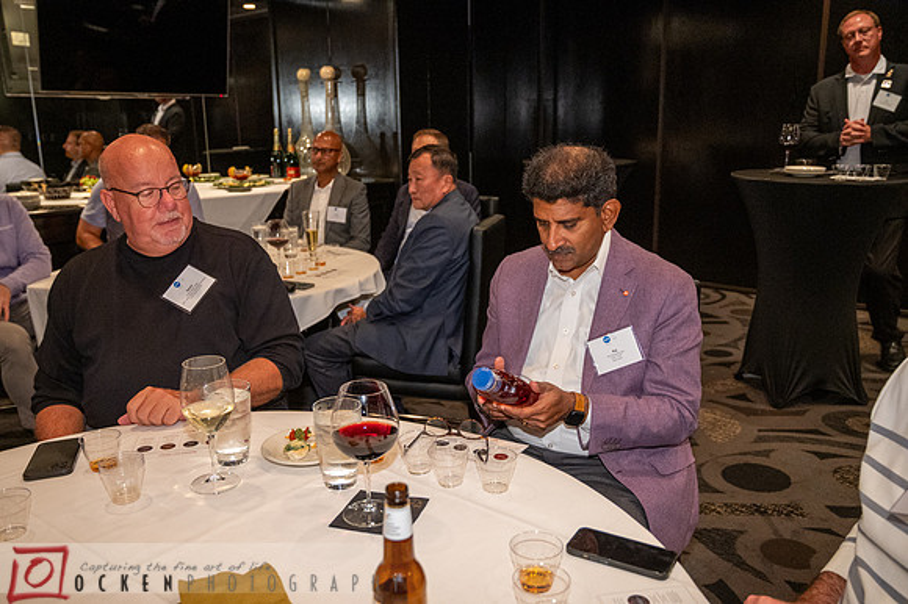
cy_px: 302
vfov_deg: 42.3
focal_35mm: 31
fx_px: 781
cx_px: 454
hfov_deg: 60.3
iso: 5000
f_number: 4
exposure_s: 1/60
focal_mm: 31
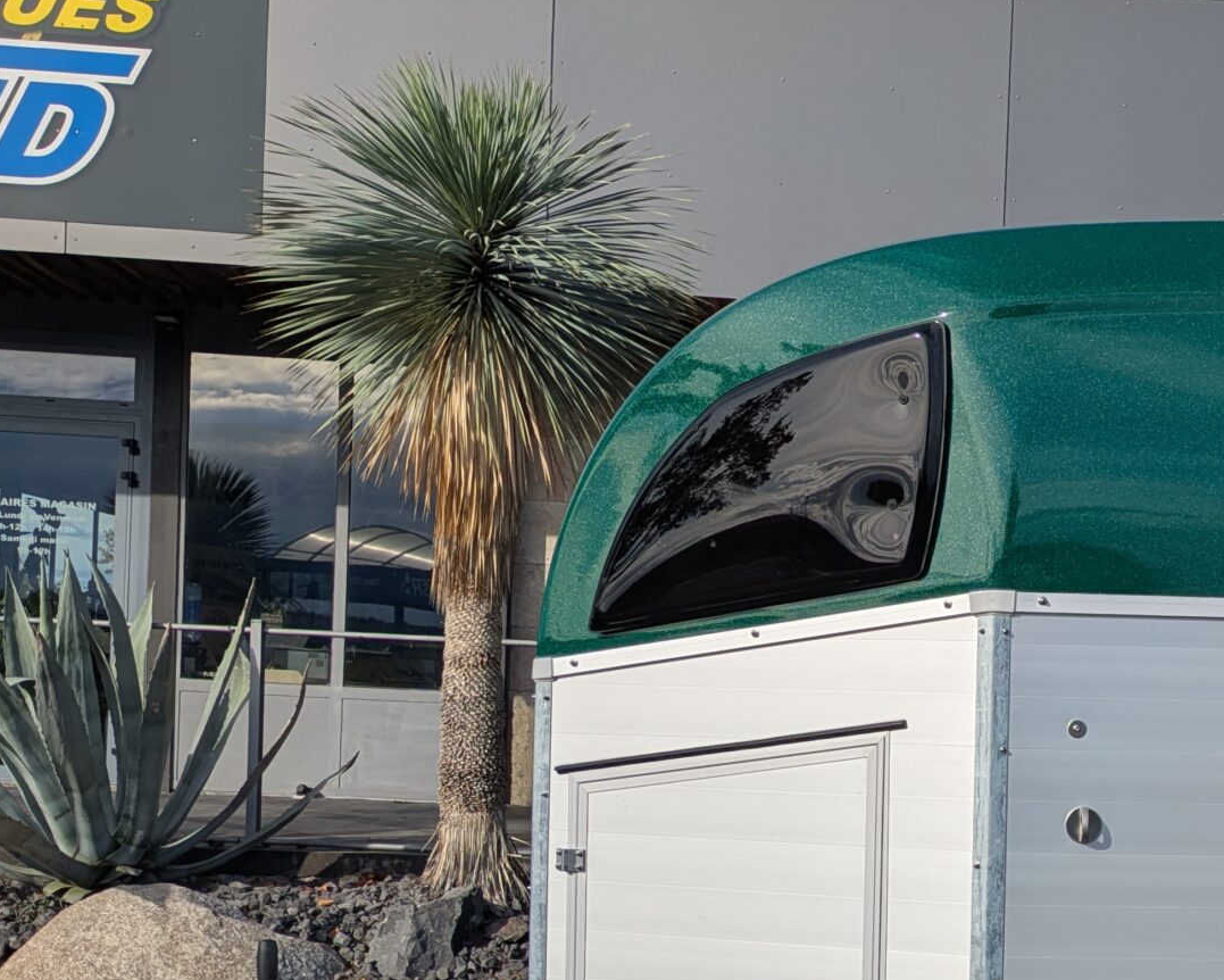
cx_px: 1152
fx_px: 2101
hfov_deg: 30.7
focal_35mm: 58
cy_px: 761
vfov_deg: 25.8
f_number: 1.89
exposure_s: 1/3378
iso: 48
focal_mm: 5.43
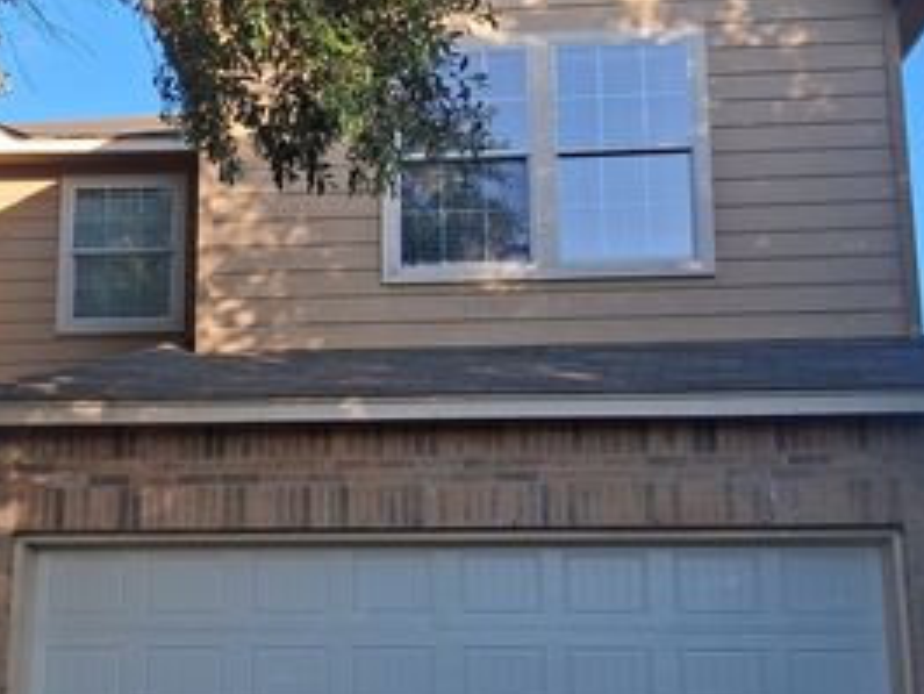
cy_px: 420
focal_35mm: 49
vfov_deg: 29.6
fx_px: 1309
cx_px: 359
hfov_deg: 38.7
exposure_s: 1/225
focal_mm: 3.98
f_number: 1.8
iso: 25
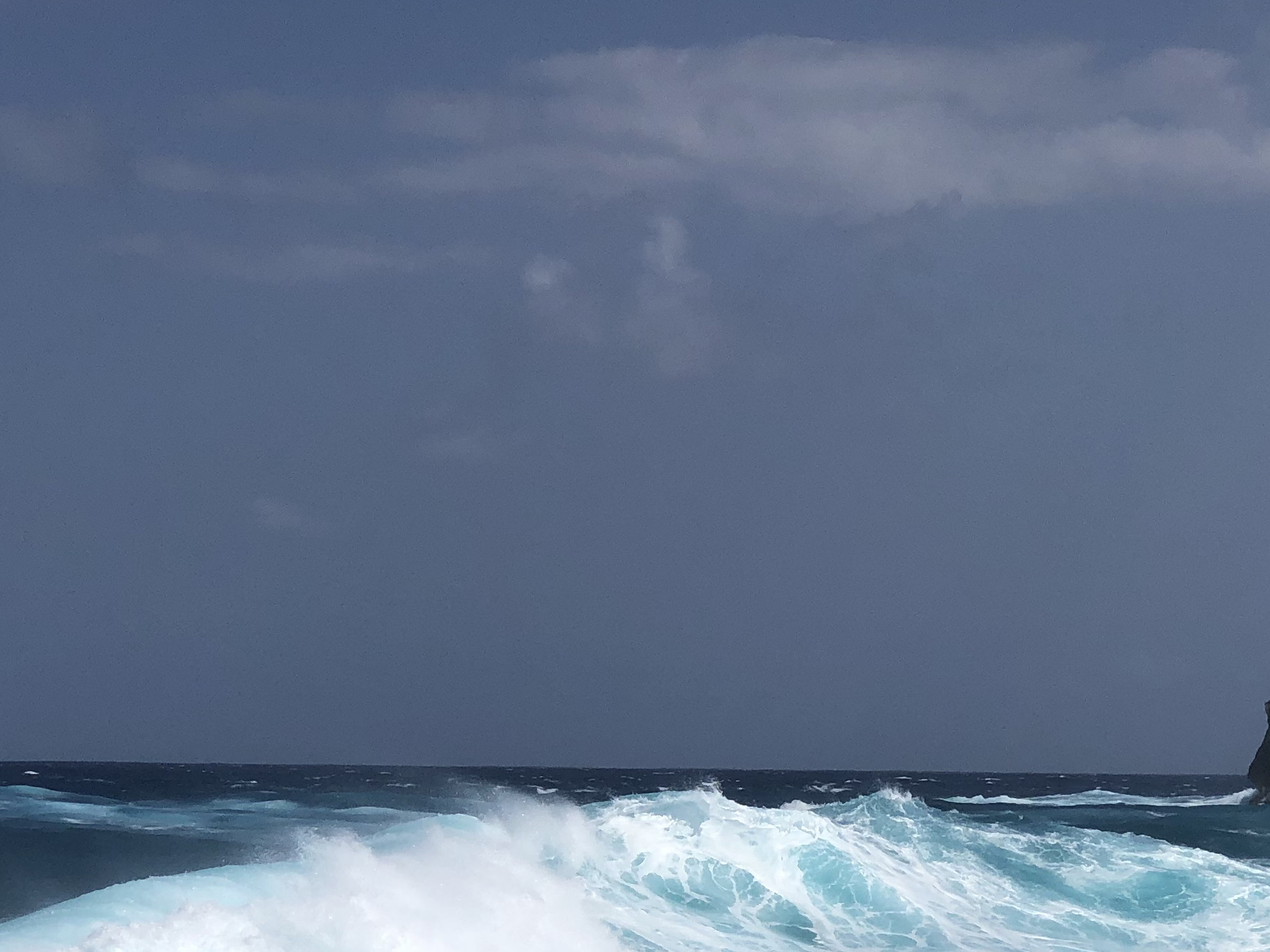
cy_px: 804
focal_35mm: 114
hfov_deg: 17.1
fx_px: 4182
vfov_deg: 12.9
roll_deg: -0.7
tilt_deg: -0.5
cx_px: 1008
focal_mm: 6
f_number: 2.4
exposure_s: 1/3690
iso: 16
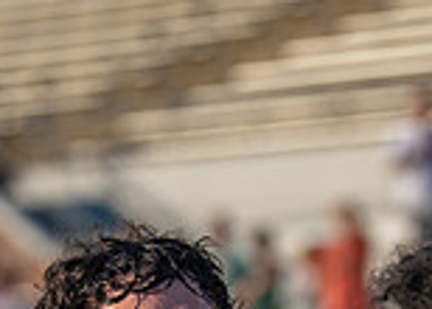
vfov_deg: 3.8
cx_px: 126
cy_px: 553
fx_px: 4662
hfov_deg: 5.3
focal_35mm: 380
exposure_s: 1/1600
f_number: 2.8
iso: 100
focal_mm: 96
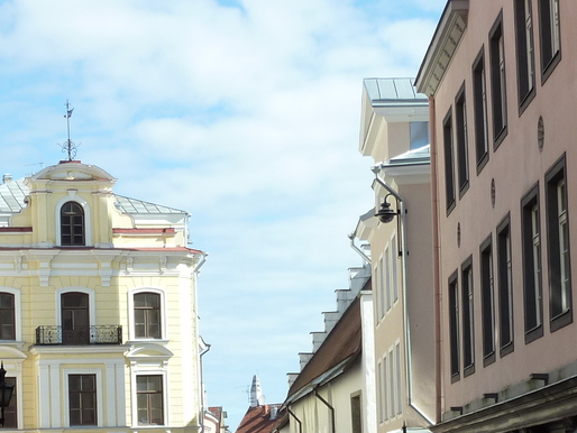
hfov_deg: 20.0
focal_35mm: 98
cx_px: 225
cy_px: 423
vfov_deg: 14.9
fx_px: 1634
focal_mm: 6.9
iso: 125
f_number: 4
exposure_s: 1/400
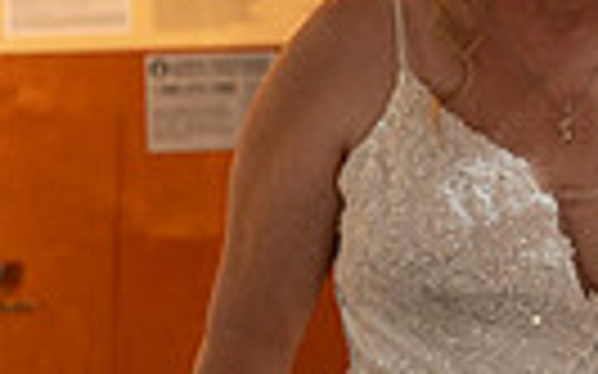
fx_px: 3356
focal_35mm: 206
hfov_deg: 10.1
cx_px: 618
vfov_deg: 6.4
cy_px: 117
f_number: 2.8
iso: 1250
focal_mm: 60
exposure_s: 1/125
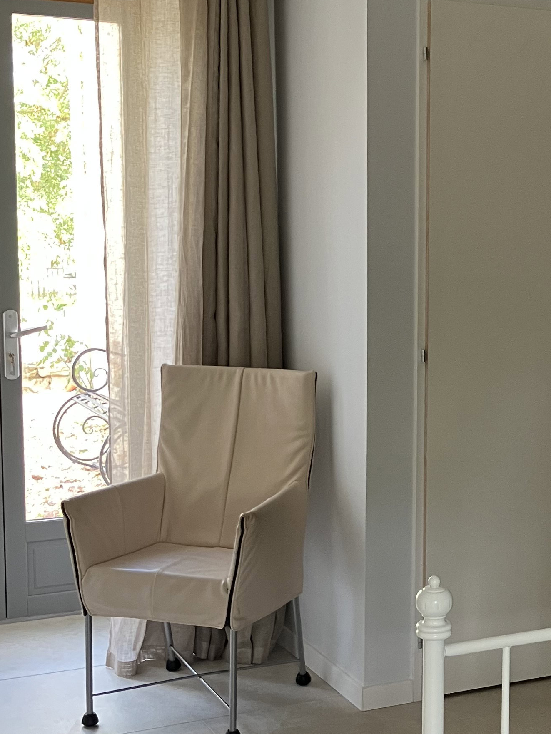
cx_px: 501
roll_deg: -1.2
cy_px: 374
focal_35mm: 64
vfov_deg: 30.3
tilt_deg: -5.8
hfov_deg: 22.4
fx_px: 1358
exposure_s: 1/60
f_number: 1.8
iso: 100
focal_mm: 3.99
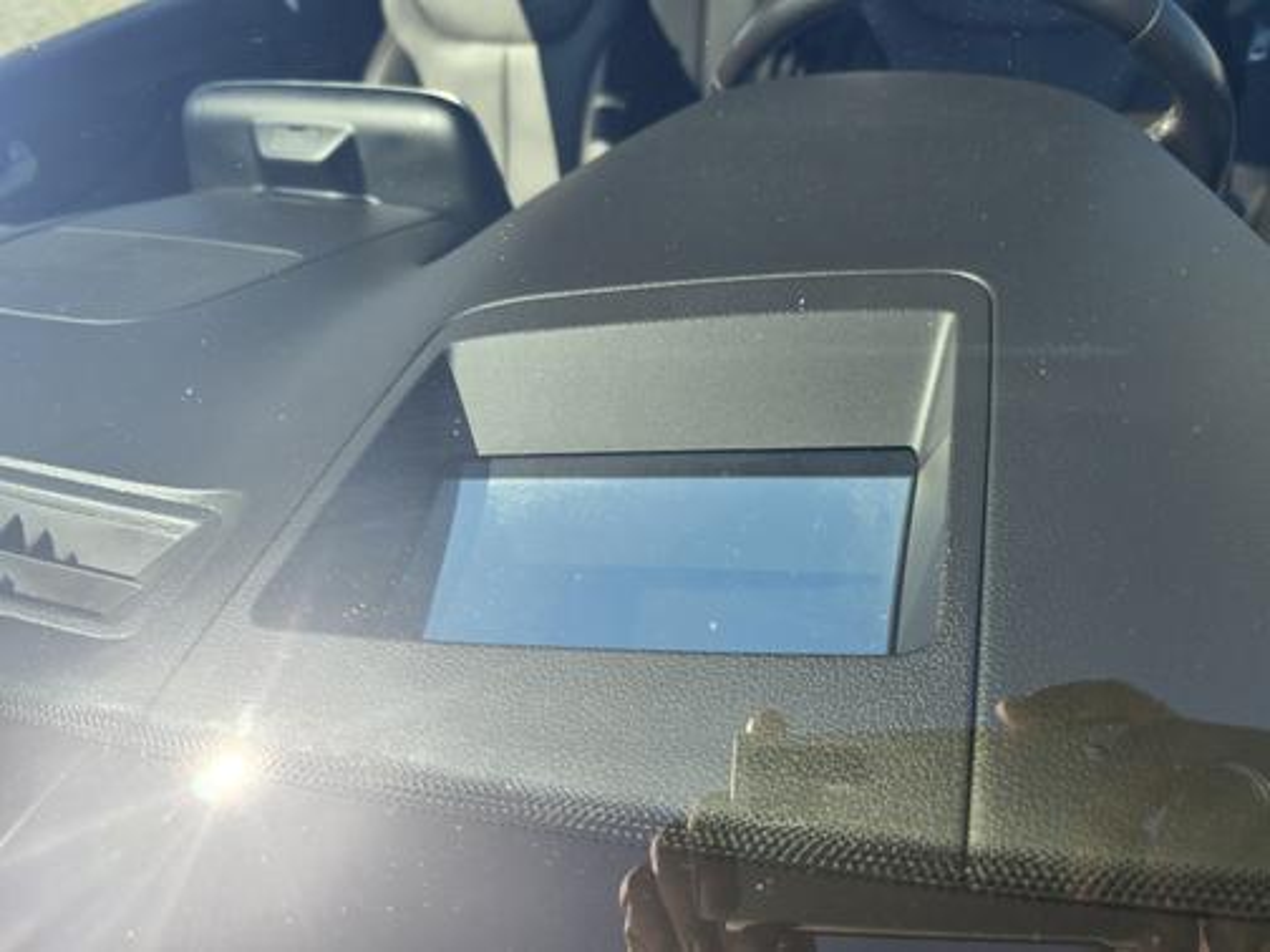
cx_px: 635
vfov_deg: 58.9
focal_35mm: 23
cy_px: 476
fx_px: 844
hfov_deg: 73.9
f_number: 1.7
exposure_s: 1/273
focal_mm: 6.3
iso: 12
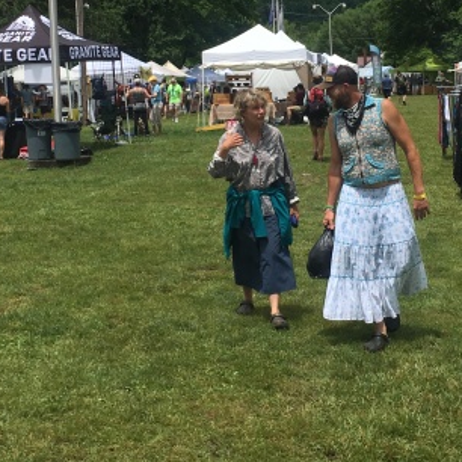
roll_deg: +3.7
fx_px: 1012
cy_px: 103
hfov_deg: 25.7
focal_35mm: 67
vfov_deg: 25.3
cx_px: 245
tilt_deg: -3.1
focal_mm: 4.15
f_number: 2.2
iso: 25
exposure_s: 1/2959
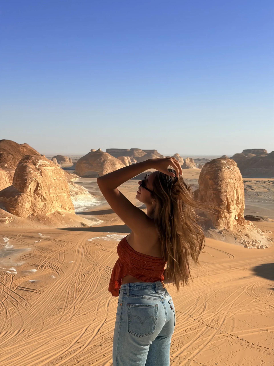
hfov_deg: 28.0
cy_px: 183
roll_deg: -0.2
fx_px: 549
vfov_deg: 36.8
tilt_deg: -1.7
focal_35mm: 52
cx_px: 137
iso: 40
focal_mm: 5.96
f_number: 1.6
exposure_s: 1/5348
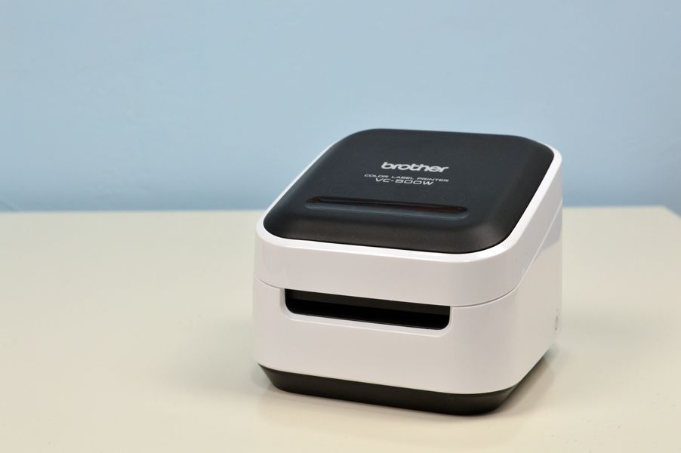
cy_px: 226
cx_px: 340
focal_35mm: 69
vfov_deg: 19.7
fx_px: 1304
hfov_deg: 29.3
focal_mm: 46
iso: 800
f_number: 10
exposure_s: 1/25
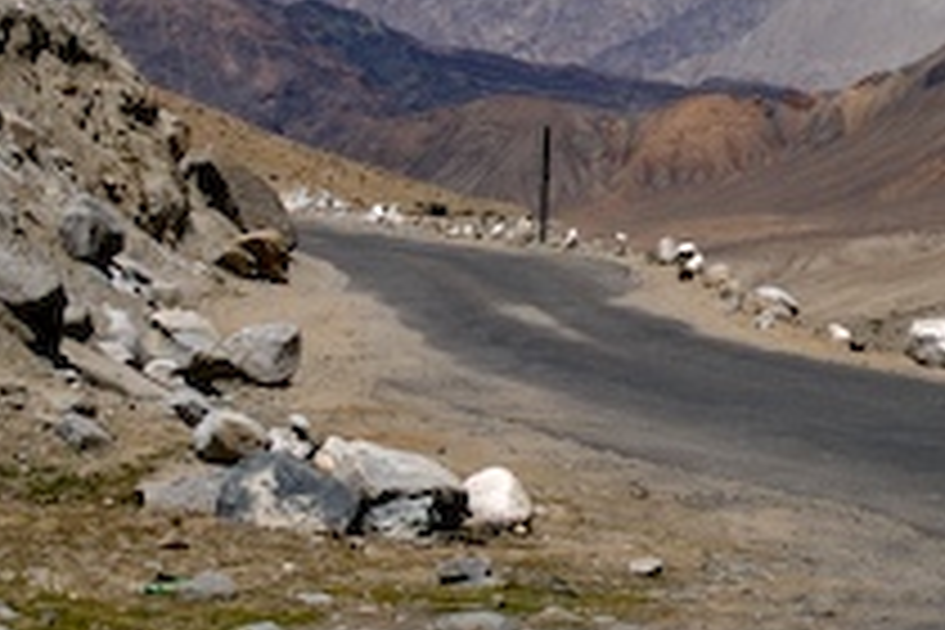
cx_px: 882
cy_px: 144
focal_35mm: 161
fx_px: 4214
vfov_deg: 8.5
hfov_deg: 12.7
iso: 100
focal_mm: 35
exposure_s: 1/180
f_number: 11
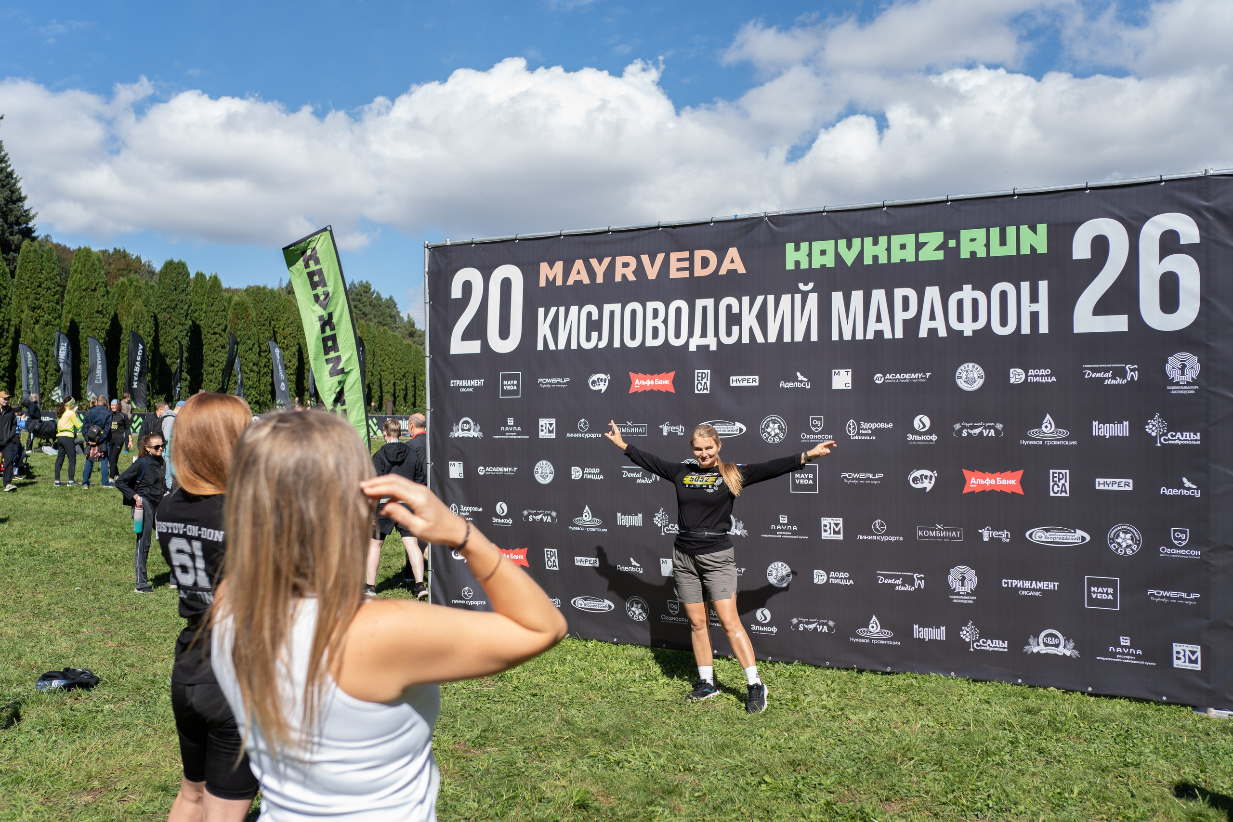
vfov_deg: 37.9
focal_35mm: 35
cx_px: 616
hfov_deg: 54.4
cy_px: 411
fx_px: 1199
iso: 50
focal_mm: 35
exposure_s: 1/400
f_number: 4
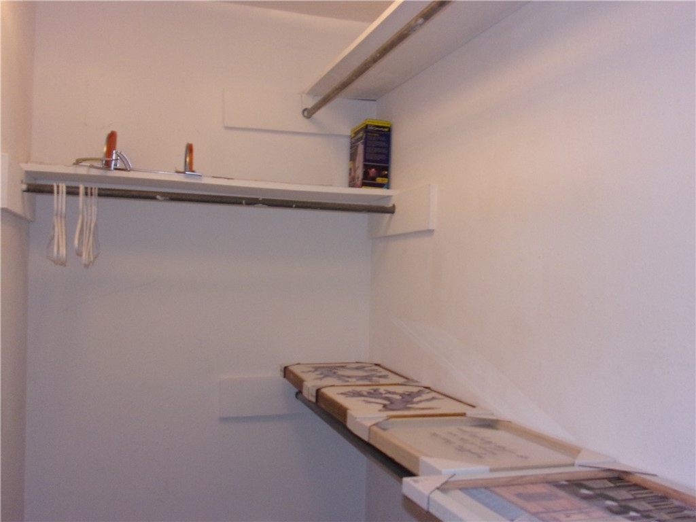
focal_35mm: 33
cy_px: 261
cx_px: 348
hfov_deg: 55.4
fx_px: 664
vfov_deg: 42.9
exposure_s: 1/34
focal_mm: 5.9
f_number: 3.7
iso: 200
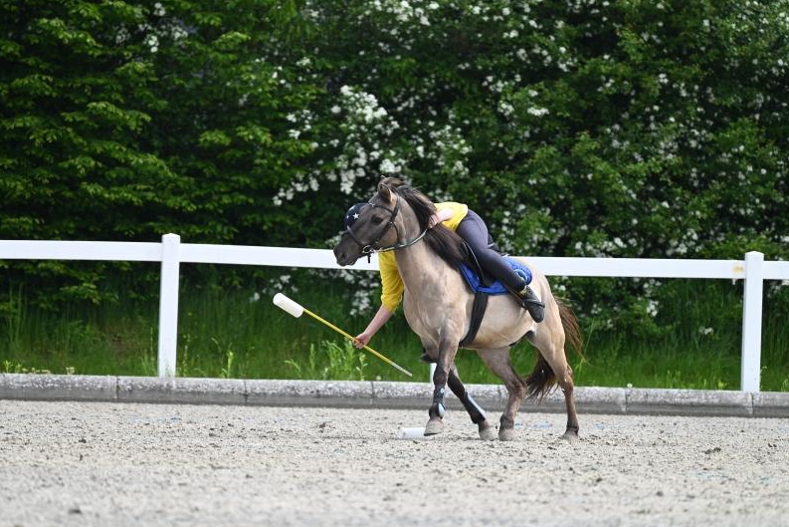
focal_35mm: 403
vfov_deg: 3.4
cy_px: 263
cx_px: 396
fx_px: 8833
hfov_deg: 5.1
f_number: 5.6
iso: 560
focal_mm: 400
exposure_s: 1/1250
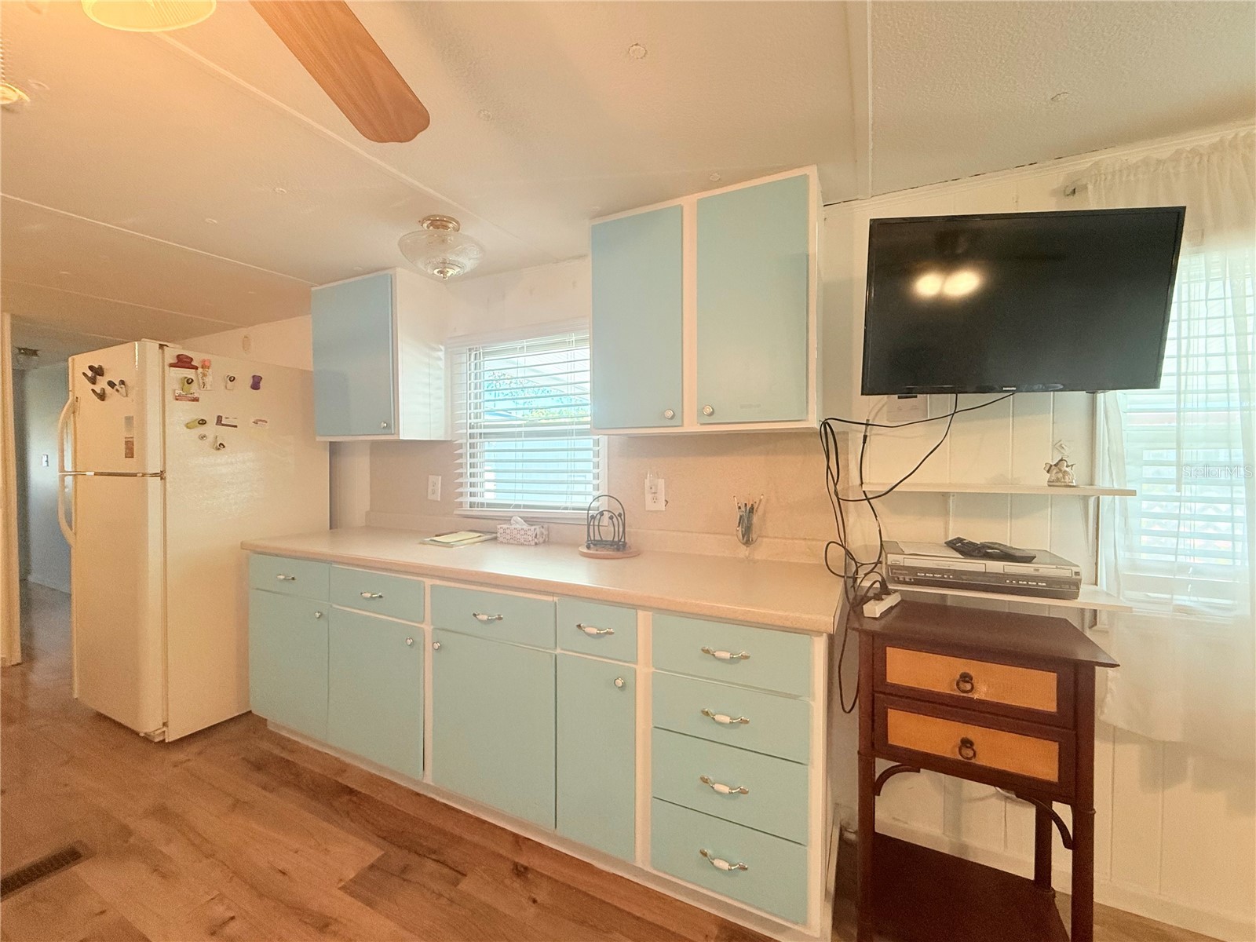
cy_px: 471
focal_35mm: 14
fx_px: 508
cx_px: 628
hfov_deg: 102.1
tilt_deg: -0.8
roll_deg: +0.0
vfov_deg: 85.7
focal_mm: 2.22
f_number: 2.2
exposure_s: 1/120
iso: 250
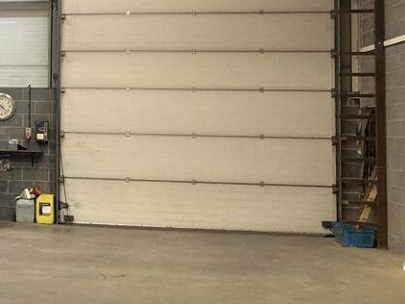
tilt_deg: +4.2
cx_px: -75
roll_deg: -2.5
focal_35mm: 68
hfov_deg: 25.7
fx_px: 795
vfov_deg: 21.5
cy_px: 93
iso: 200
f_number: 1.8
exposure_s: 1/50
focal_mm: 3.99
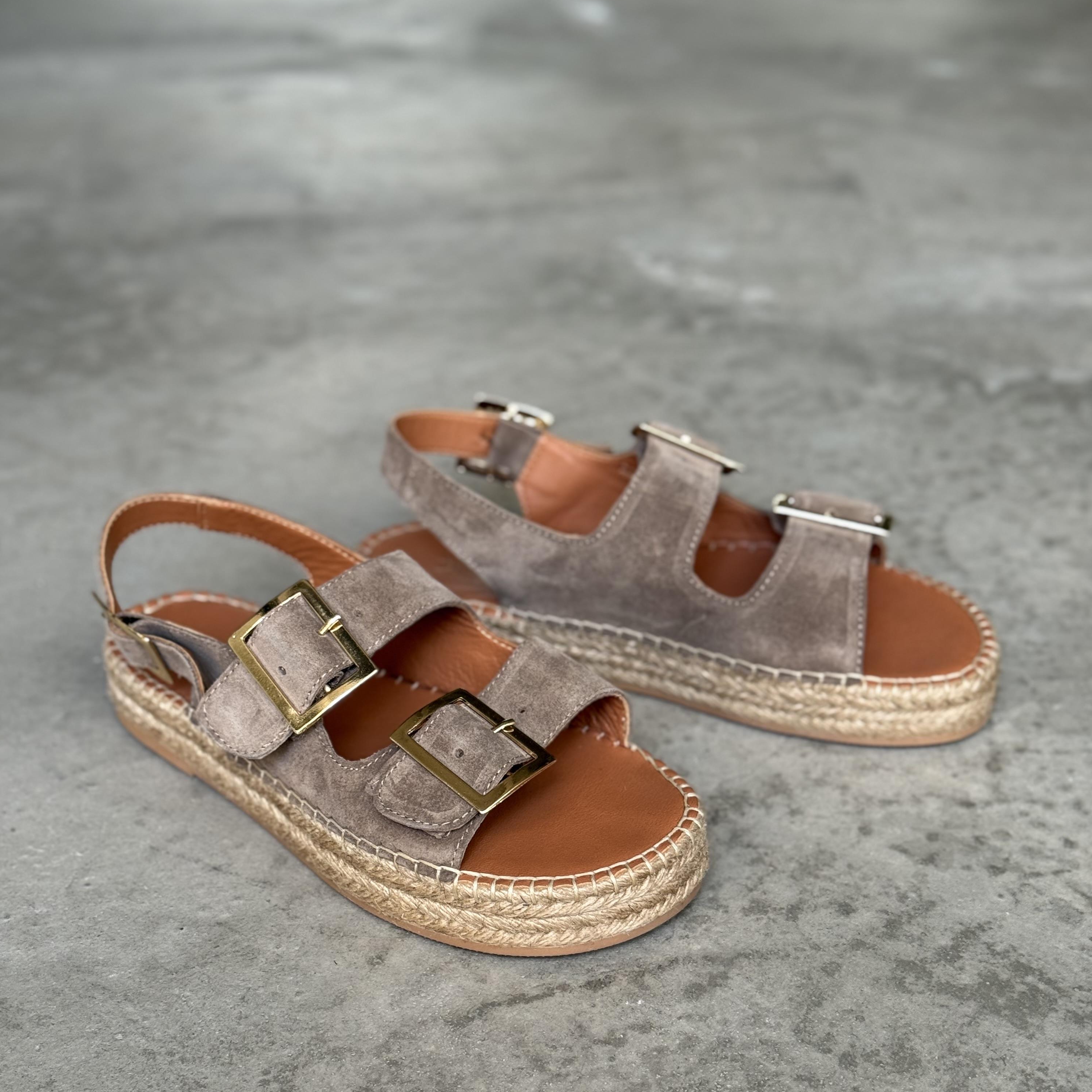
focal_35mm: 57
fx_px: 2034
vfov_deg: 30.0
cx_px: 548
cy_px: 601
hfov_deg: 30.0
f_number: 1.78
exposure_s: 1/112
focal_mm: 6.76
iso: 100
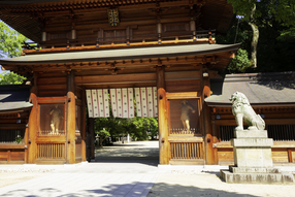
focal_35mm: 42
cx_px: 104
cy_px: 64
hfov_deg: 45.8
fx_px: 344
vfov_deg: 31.7
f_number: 9
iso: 80
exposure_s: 1/100
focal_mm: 20
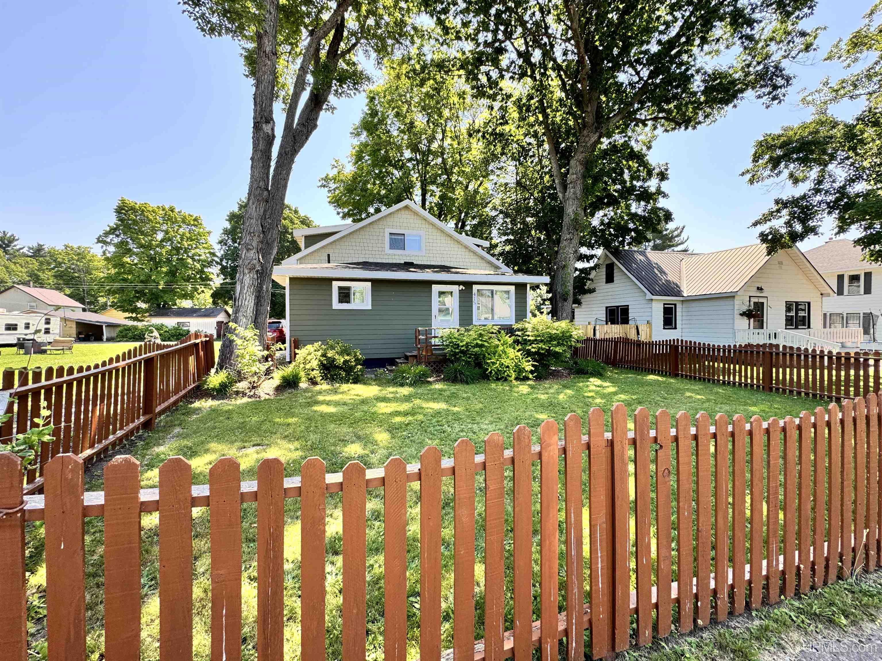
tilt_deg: -1.6
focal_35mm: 14
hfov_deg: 102.1
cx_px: 441
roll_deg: +1.6
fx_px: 357
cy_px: 330
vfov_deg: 85.7
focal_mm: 2.22
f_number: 2.2
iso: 40
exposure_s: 1/215
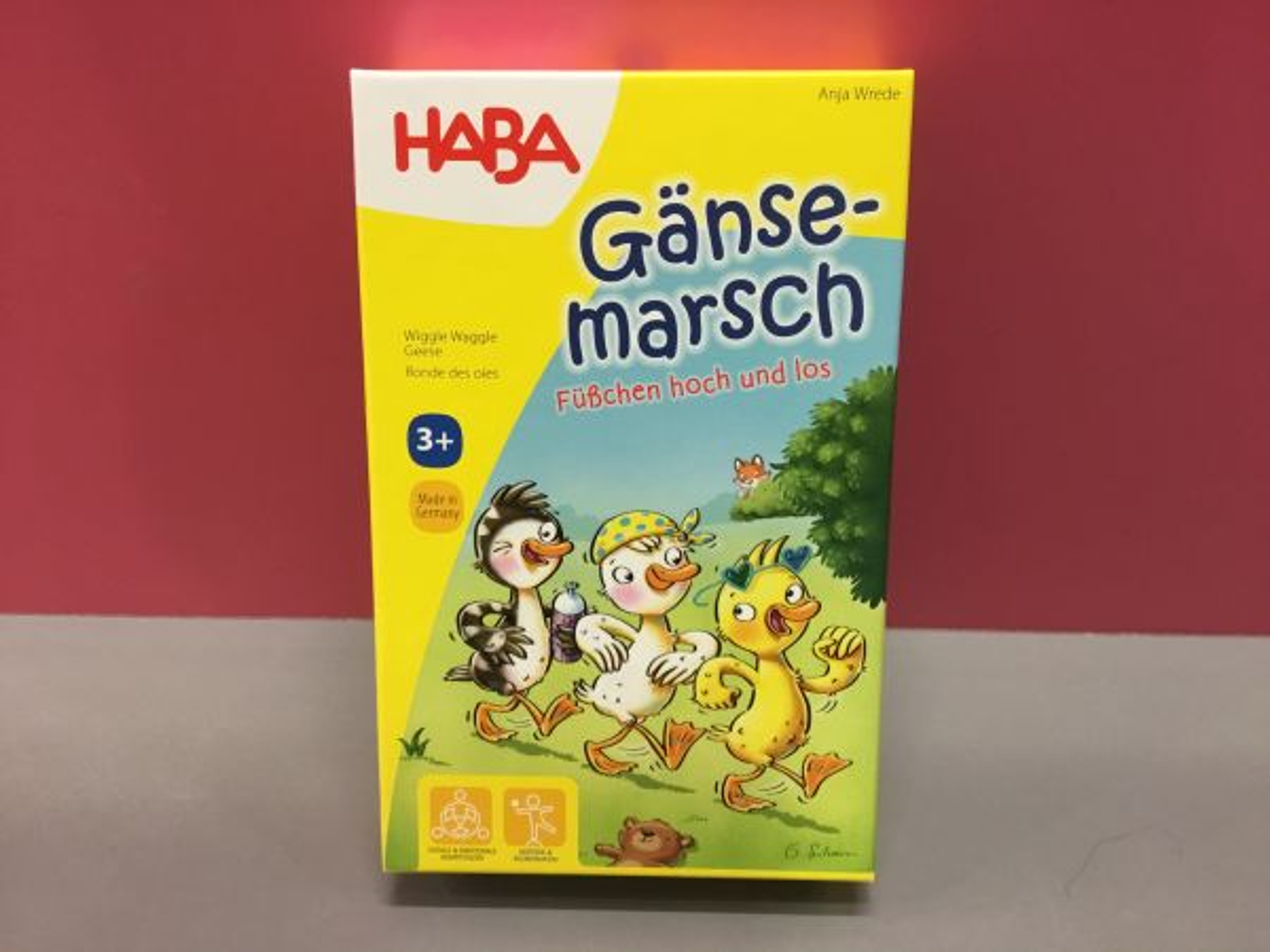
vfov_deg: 45.4
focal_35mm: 31
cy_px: 476
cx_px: 635
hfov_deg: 58.4
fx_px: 1137
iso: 125
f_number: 2.4
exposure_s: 1/33
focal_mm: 3.3
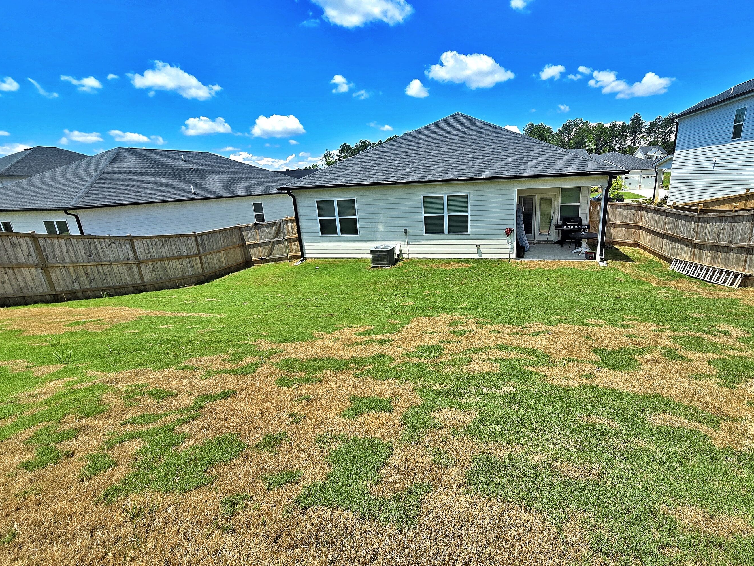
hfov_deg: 97.7
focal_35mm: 15
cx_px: 423
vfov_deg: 81.7
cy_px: 291
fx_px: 327
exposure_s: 1/1321
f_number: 2.2
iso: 50
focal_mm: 2.2
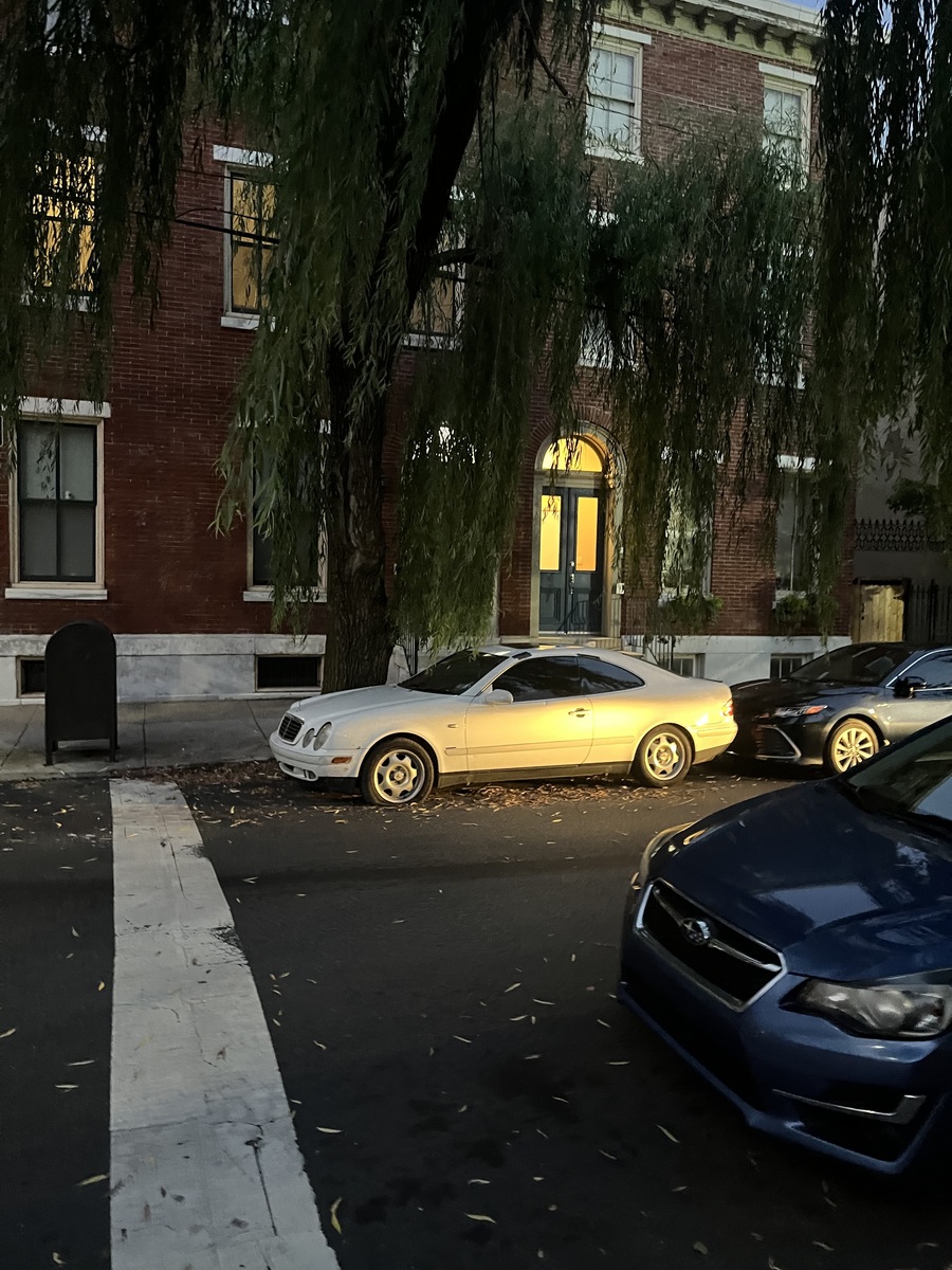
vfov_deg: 67.3
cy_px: 635
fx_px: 953
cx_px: 476
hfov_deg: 53.1
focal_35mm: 26
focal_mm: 5.1
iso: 1000
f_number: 1.6
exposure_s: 1/30
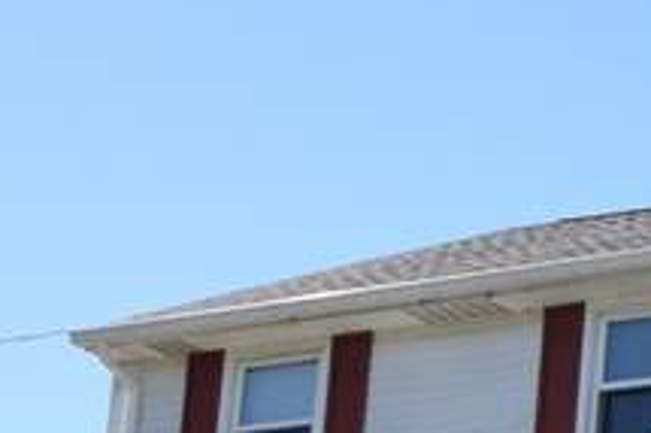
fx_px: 2421
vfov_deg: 9.5
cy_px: 889
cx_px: 1514
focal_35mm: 134
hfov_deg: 12.4
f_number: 7.1
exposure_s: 1/200
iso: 100
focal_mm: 15
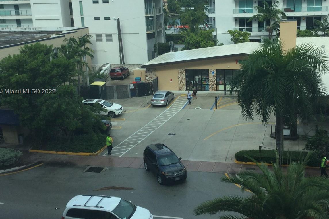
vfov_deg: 29.8
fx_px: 411
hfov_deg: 43.4
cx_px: 193
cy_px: 92
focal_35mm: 45
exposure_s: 1/529
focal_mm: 3.3
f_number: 2.4
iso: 25
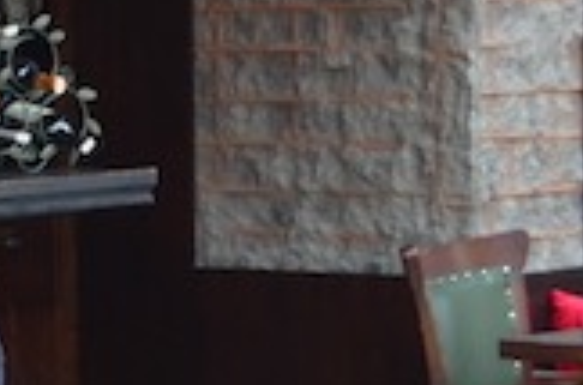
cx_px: -781
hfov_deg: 7.0
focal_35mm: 278
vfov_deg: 4.9
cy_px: 43
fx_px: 4489
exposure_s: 1/100
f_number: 5
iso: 400
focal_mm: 30
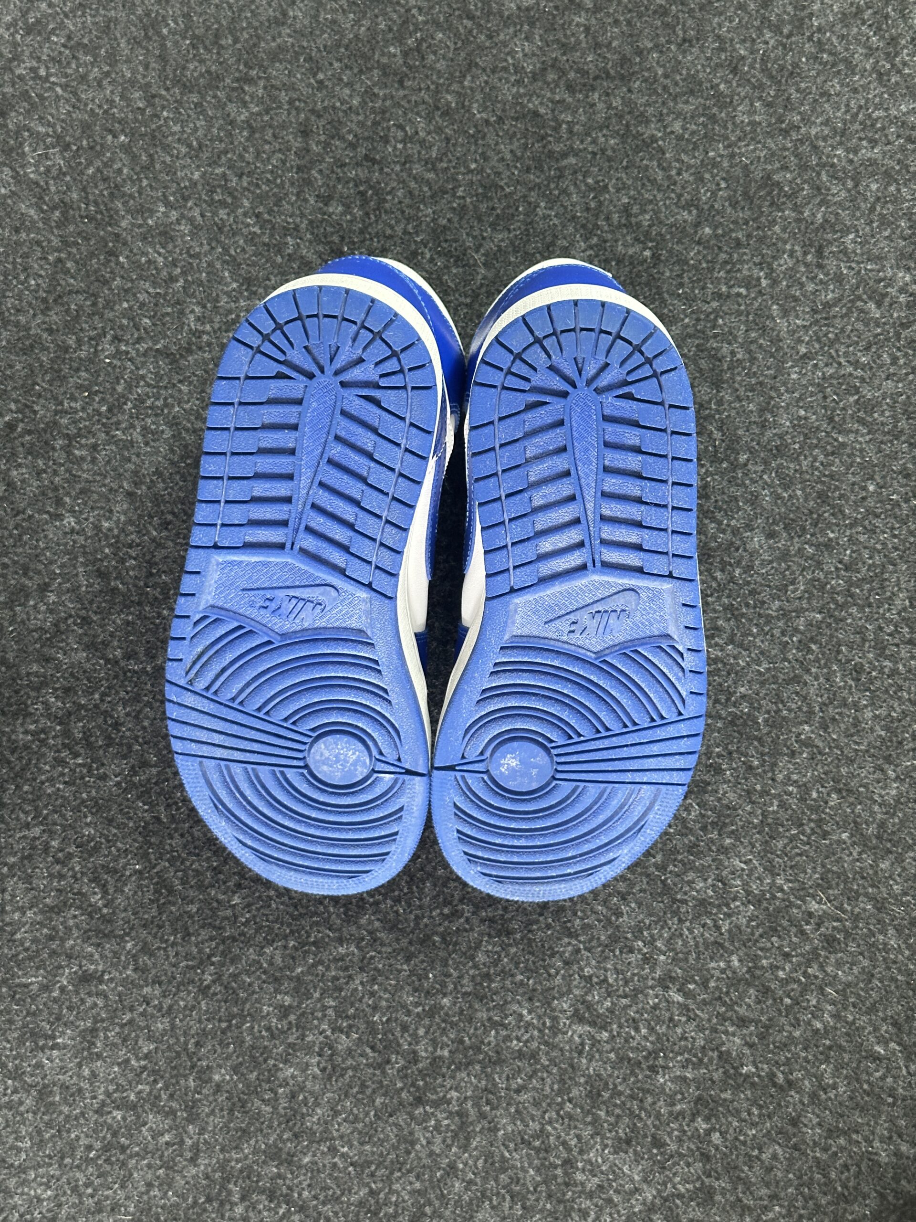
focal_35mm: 48
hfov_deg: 30.3
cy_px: 611
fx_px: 1694
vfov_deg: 39.7
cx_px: 458
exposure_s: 1/33
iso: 400
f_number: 1.78
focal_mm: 6.86
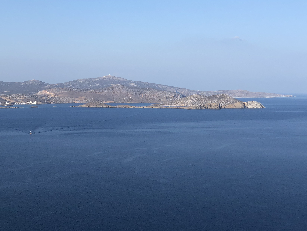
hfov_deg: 30.2
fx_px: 568
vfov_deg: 22.9
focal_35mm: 64
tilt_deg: -0.5
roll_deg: +0.8
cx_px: 167
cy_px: 105
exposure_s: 1/1021
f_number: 2.4
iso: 16
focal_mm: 6
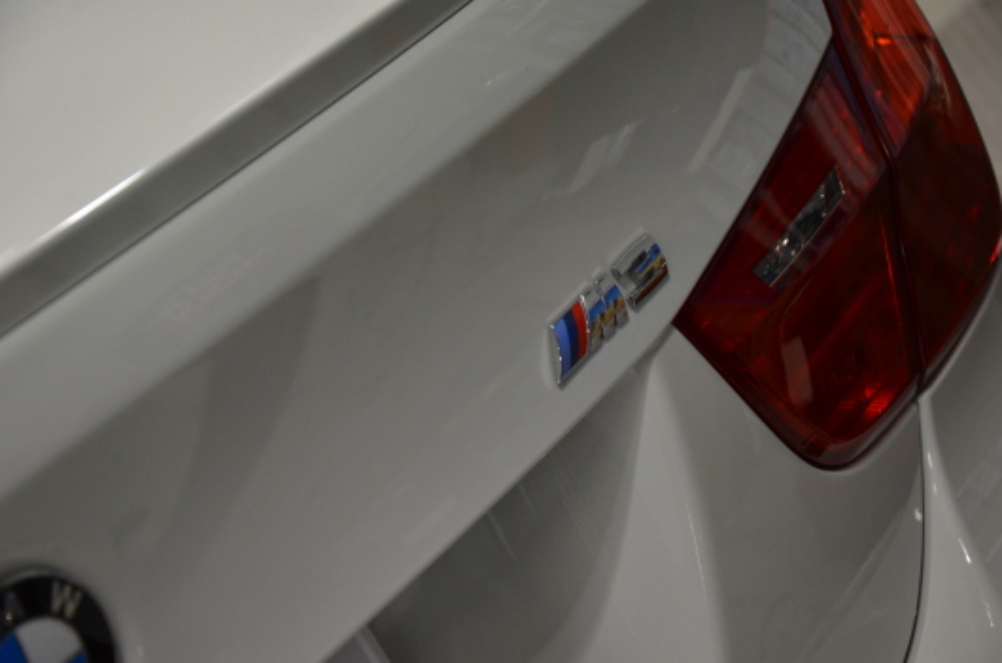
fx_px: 2750
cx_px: 501
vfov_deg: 13.8
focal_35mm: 99
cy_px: 332
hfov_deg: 20.7
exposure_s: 1/40
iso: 800
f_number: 5.3
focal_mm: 66
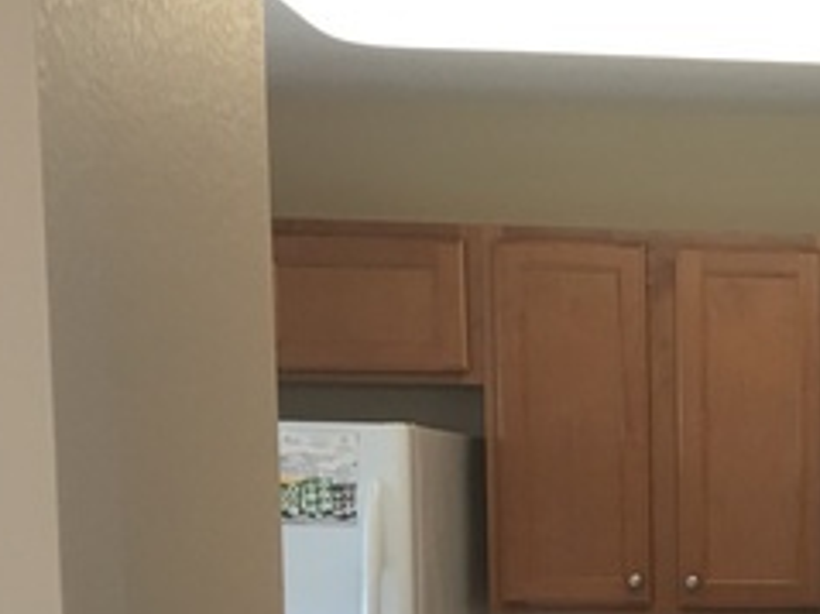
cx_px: 1093
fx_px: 1918
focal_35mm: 81
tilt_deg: -5.5
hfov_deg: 21.6
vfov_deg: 17.5
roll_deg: -0.5
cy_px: 703
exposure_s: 1/15
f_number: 2.2
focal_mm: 4.15
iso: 32
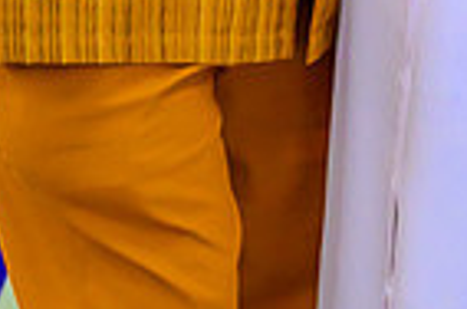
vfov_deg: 3.8
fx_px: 4569
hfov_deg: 5.8
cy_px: -385
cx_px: 401
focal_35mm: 353
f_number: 2.8
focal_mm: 74
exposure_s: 1/200
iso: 2500
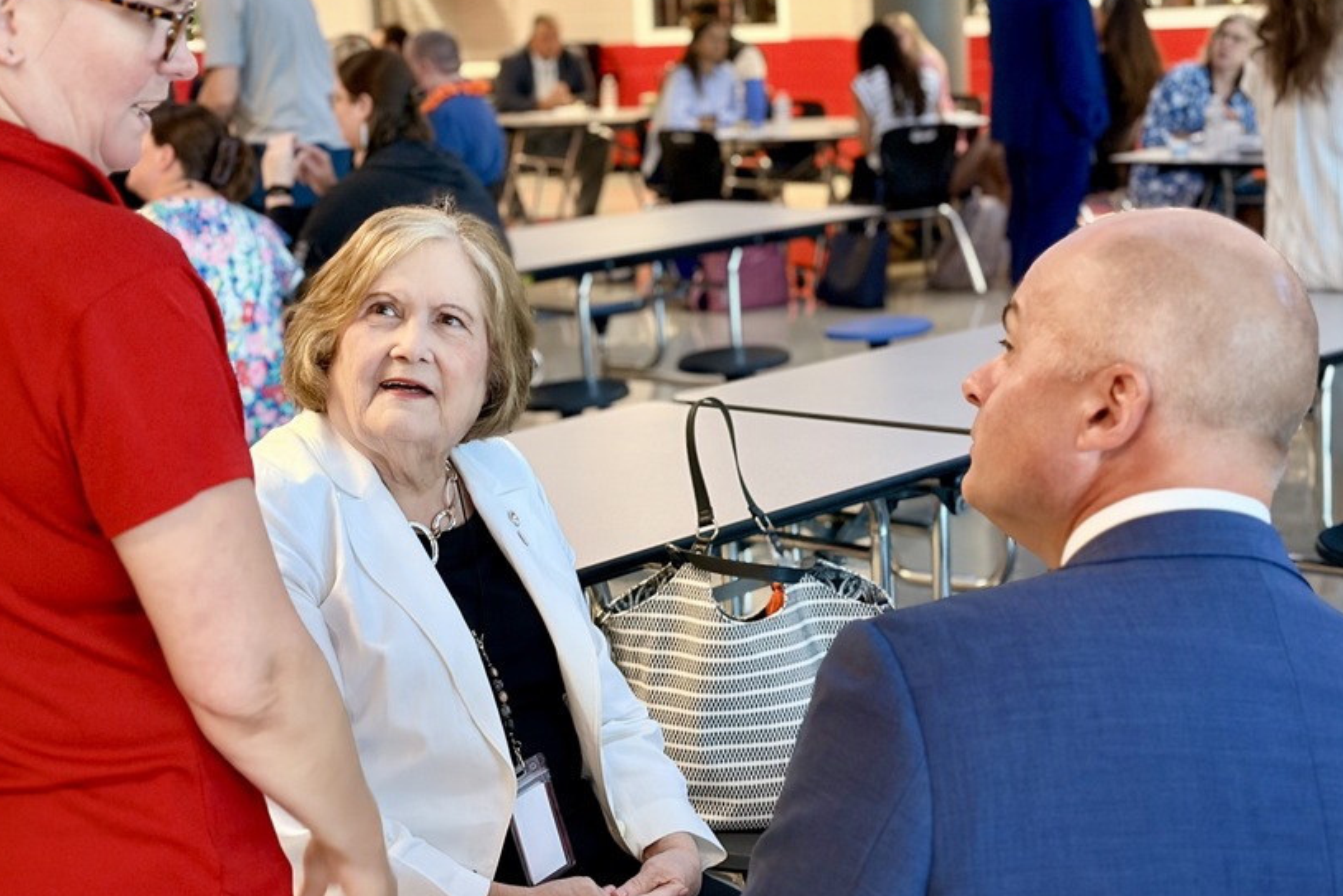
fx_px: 2537
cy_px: 371
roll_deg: +2.9
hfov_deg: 29.6
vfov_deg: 20.0
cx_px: 584
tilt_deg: -5.5
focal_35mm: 68
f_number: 1.6
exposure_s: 1/40
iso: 160
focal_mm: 5.96
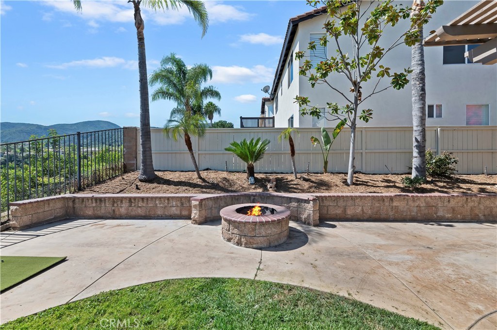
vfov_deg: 81.1
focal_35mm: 14
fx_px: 193
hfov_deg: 104.3
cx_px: 248
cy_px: 165
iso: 500
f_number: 14
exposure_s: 1/200
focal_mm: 14
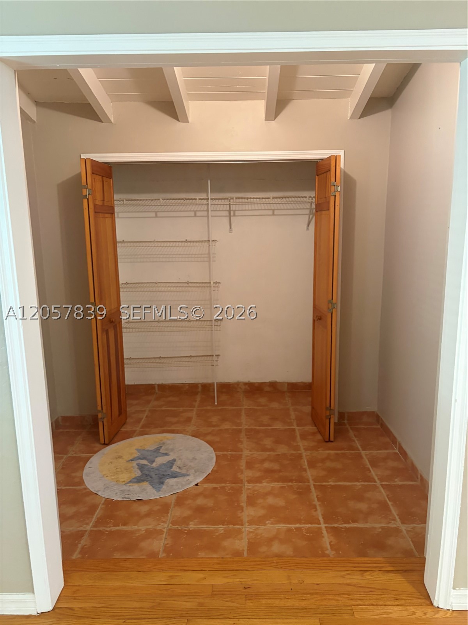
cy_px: 312
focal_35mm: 26
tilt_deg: -8.9
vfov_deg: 67.3
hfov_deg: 53.1
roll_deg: +1.6
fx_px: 469
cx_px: 234
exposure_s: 1/60
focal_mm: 5.96
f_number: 1.6
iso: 250
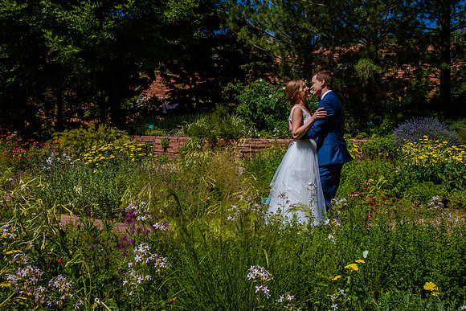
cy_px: 145
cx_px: 233
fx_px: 494
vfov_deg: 35.0
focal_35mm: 38
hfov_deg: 50.5
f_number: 10
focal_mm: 35
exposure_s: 1/320
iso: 200
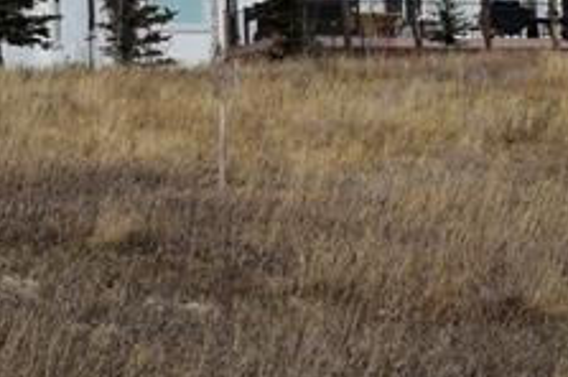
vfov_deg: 7.9
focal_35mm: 172
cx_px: -125
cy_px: 92
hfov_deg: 11.7
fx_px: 2715
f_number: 11
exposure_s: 1/500
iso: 200
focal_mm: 25
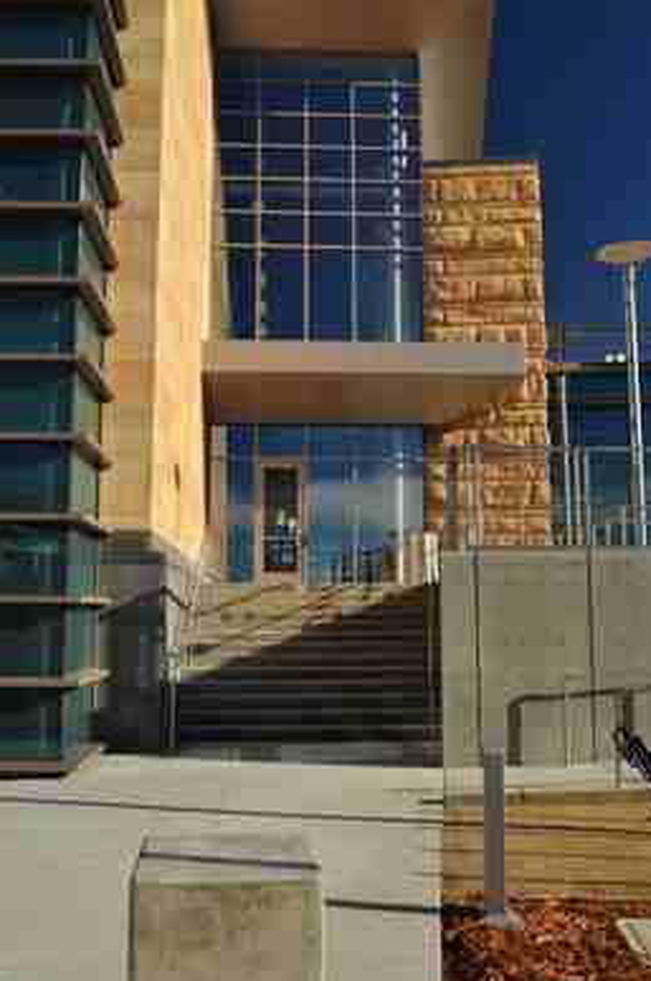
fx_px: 952
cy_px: 489
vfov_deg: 54.5
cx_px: 317
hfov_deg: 37.8
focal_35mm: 35
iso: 400
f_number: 5
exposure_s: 1/1000
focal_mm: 20
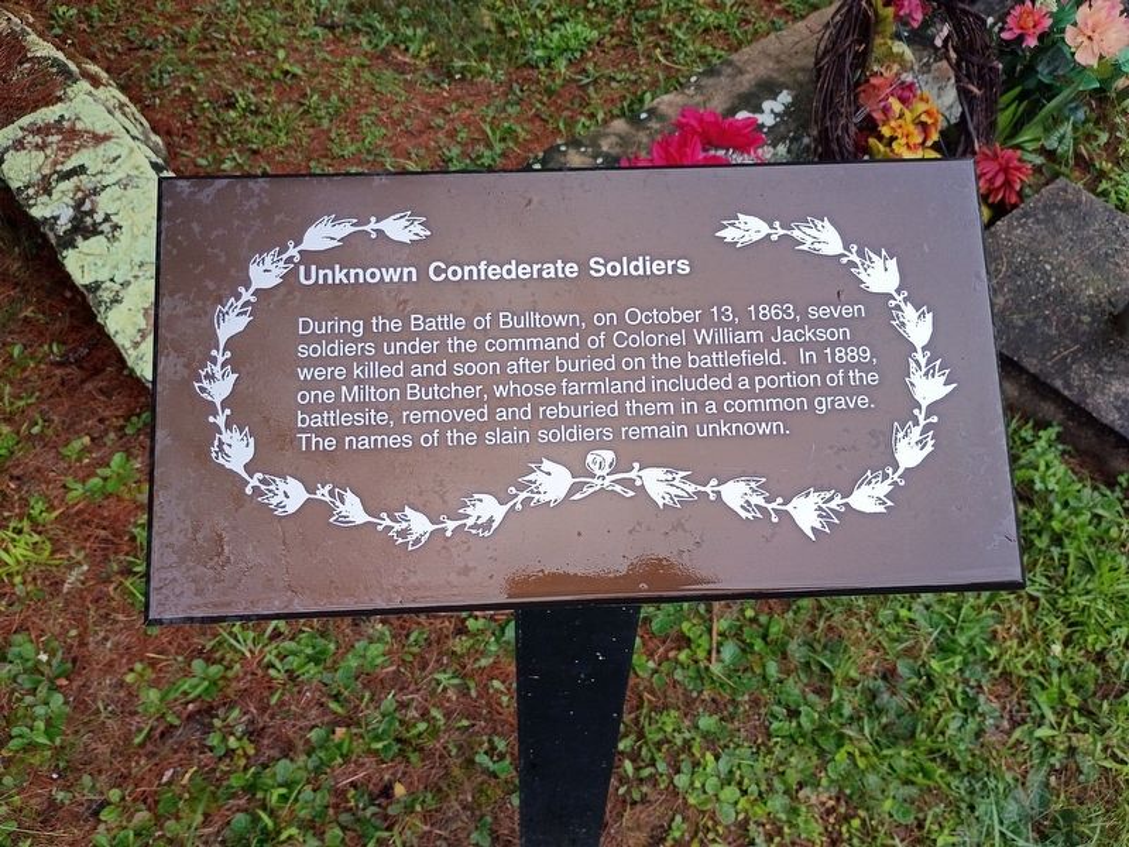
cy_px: 424
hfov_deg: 61.7
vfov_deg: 48.2
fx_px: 946
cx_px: 564
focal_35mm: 29
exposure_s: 1/120
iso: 135
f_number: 1.8
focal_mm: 4.27
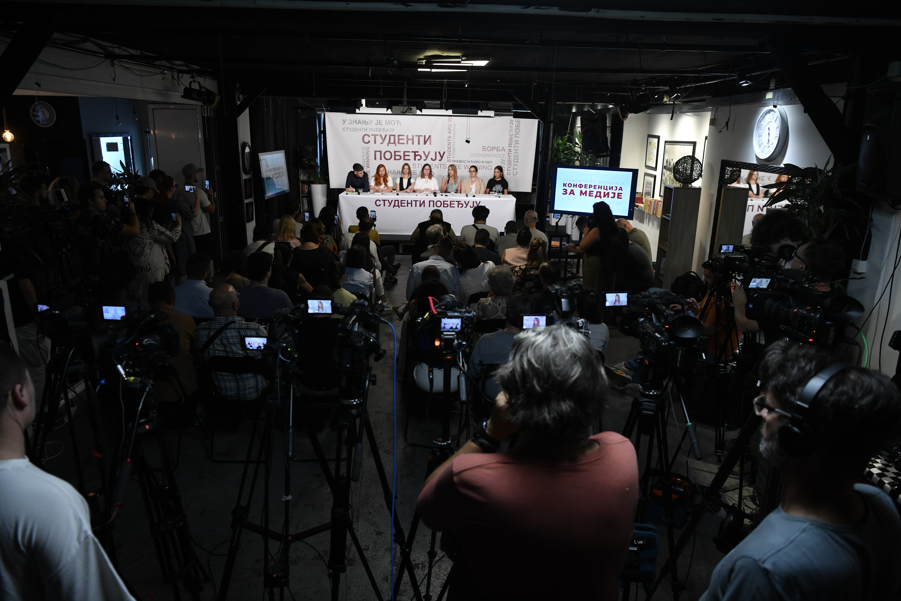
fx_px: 601
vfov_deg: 53.1
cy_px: 300
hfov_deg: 73.7
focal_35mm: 24
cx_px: 450
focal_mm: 24
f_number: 4
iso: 1600
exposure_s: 1/320
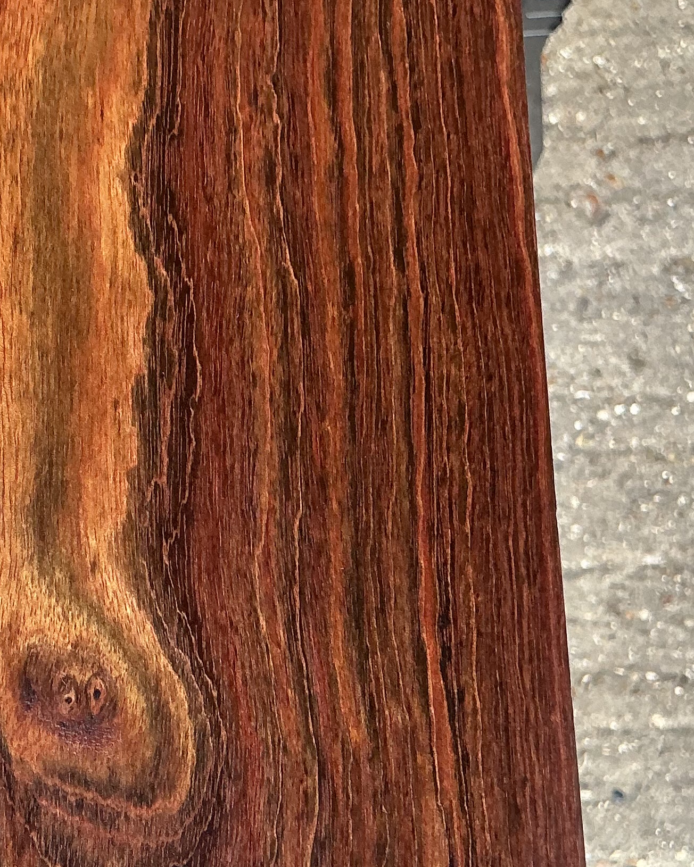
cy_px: 463
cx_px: 30
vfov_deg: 27.1
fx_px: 1797
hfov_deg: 21.2
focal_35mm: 70
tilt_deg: -80.5
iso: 50
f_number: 1.8
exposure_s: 1/60
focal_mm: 3
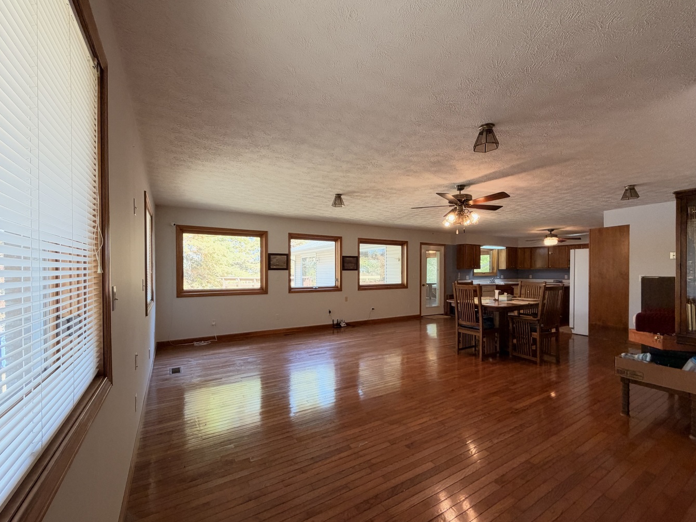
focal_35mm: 15
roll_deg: +0.6
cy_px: 274
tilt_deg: -1.3
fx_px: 302
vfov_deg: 81.7
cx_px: 357
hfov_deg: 98.1
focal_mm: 2.22
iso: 320
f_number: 2.2
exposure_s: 1/121
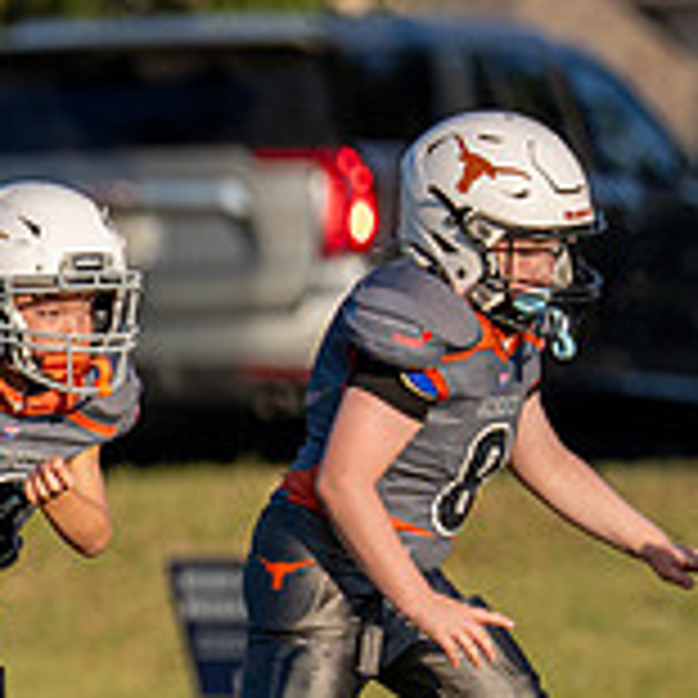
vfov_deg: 1.8
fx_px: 21992
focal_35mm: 964
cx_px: -1026
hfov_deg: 1.8
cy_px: 394
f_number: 2.8
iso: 320
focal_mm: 200
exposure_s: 1/5000
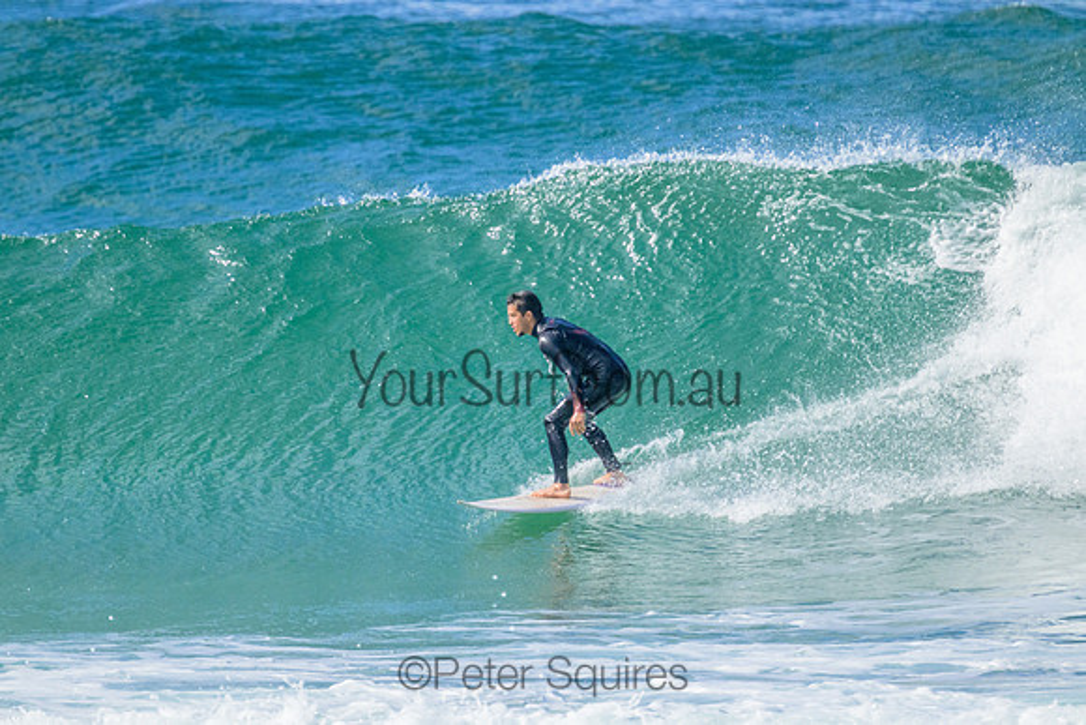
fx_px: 24138
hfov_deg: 2.6
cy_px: 362
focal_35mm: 800
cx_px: 543
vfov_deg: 1.7
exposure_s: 1/1600
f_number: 11
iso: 3200
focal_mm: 800
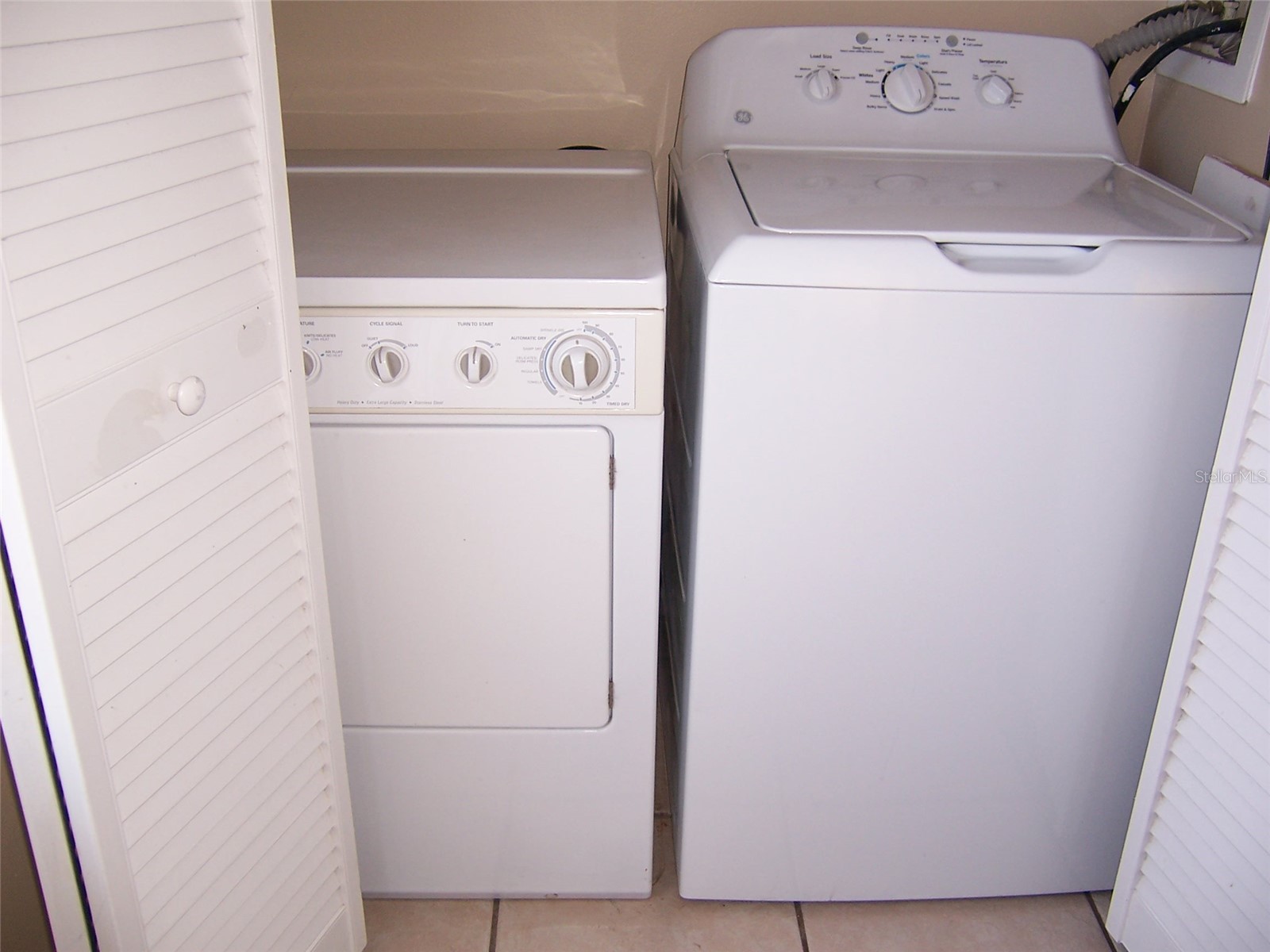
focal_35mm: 33
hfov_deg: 55.4
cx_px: 635
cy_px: 476
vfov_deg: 42.9
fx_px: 1211
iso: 80
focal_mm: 5.5
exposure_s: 1/60
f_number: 2.8
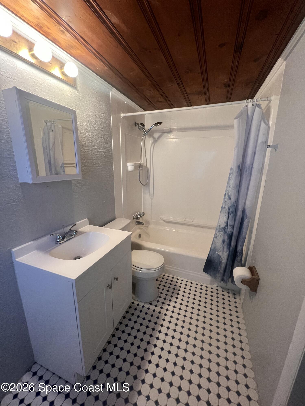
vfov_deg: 106.2
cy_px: 203
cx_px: 152
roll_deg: -0.4
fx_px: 153
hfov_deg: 89.9
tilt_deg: -13.7
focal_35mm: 13
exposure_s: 1/60
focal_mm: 1.57
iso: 200
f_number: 1.8
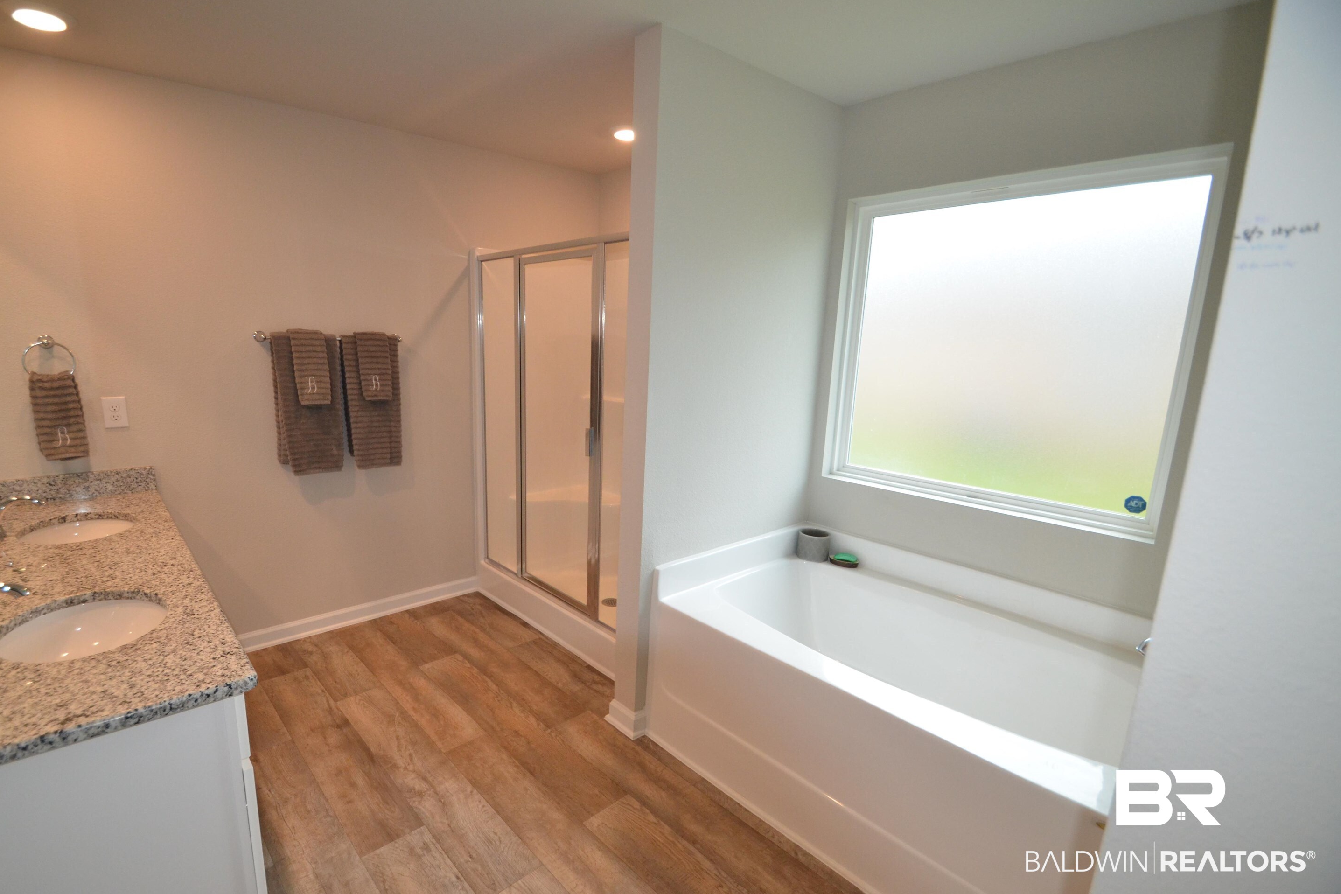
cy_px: 451
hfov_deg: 96.6
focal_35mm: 16
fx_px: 596
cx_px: 633
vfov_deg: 73.7
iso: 1100
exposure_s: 1/250
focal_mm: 10
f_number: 5
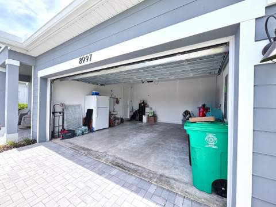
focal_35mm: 14
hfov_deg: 102.1
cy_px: 104
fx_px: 112
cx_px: 138
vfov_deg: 85.7
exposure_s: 1/379
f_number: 2.2
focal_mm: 2.22
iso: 50
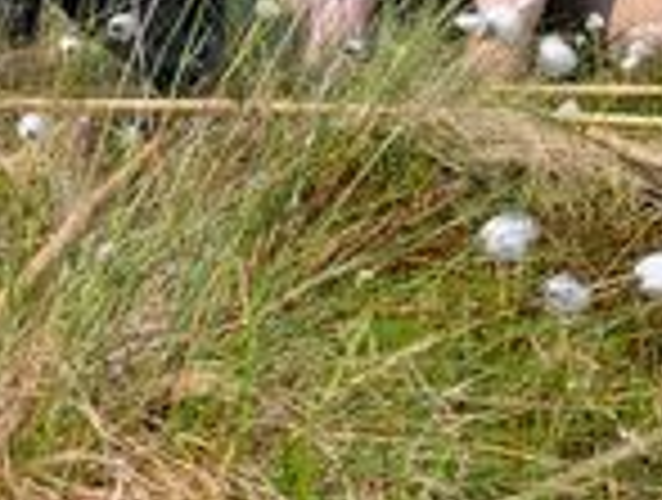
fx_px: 1399
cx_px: 250
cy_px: -61
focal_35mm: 73
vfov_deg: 19.3
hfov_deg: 26.5
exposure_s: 1/897
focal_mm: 6.9
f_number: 1.68
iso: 21
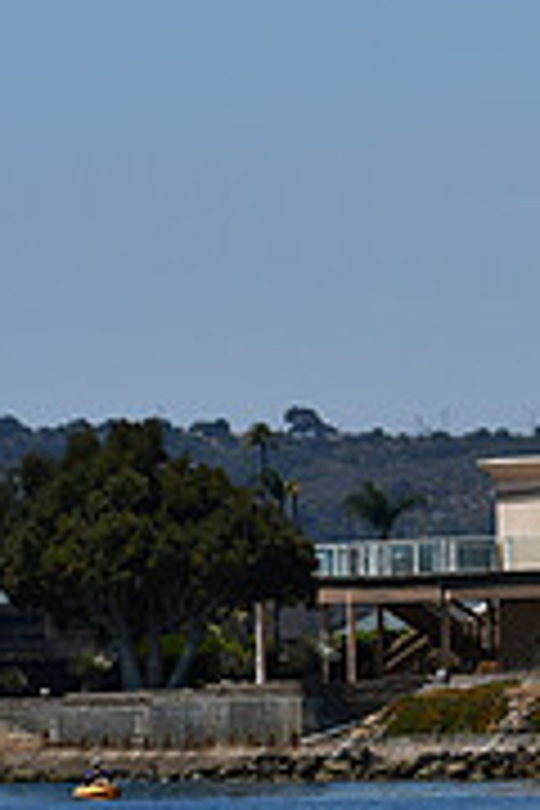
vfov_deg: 4.2
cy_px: 407
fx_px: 11069
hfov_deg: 2.8
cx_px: 1066
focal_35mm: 492
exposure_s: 1/640
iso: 100
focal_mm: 102
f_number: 9
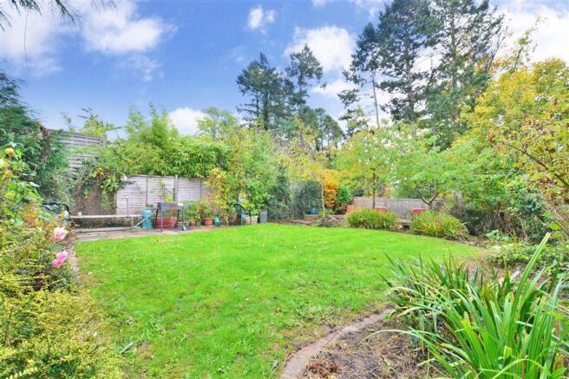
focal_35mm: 15
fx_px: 237
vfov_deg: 77.3
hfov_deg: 100.4
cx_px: 284
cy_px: 190
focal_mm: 10
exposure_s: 1/25
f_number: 11
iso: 640
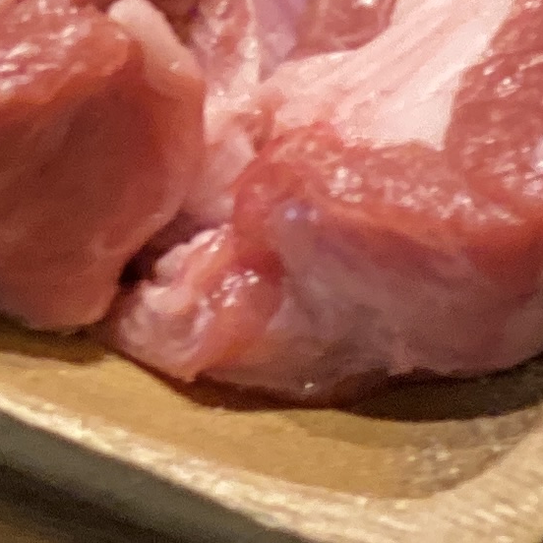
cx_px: -375
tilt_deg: -34.4
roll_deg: -0.5
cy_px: -1439
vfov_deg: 4.8
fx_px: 5963
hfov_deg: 5.2
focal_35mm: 336
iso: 125
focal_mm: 6
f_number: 2
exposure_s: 1/40
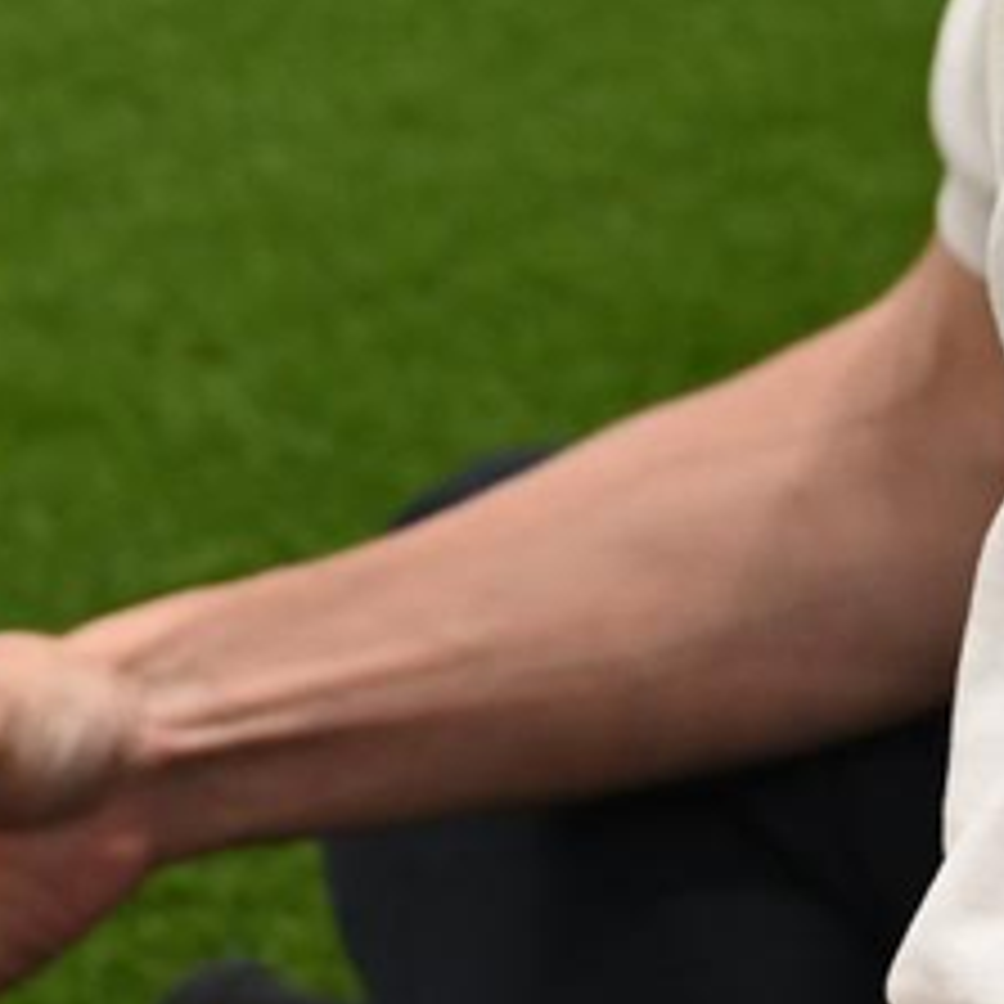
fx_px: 5217
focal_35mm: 159
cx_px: 117
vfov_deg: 11.0
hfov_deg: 10.9
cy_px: 203
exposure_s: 1/125
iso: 1100
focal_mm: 29
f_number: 4
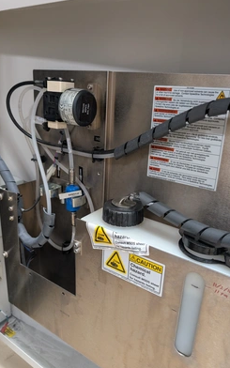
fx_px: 261
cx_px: 129
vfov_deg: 70.4
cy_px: 183
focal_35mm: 26
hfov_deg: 47.5
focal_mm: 6.9
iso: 310
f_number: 1.68
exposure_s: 1/120
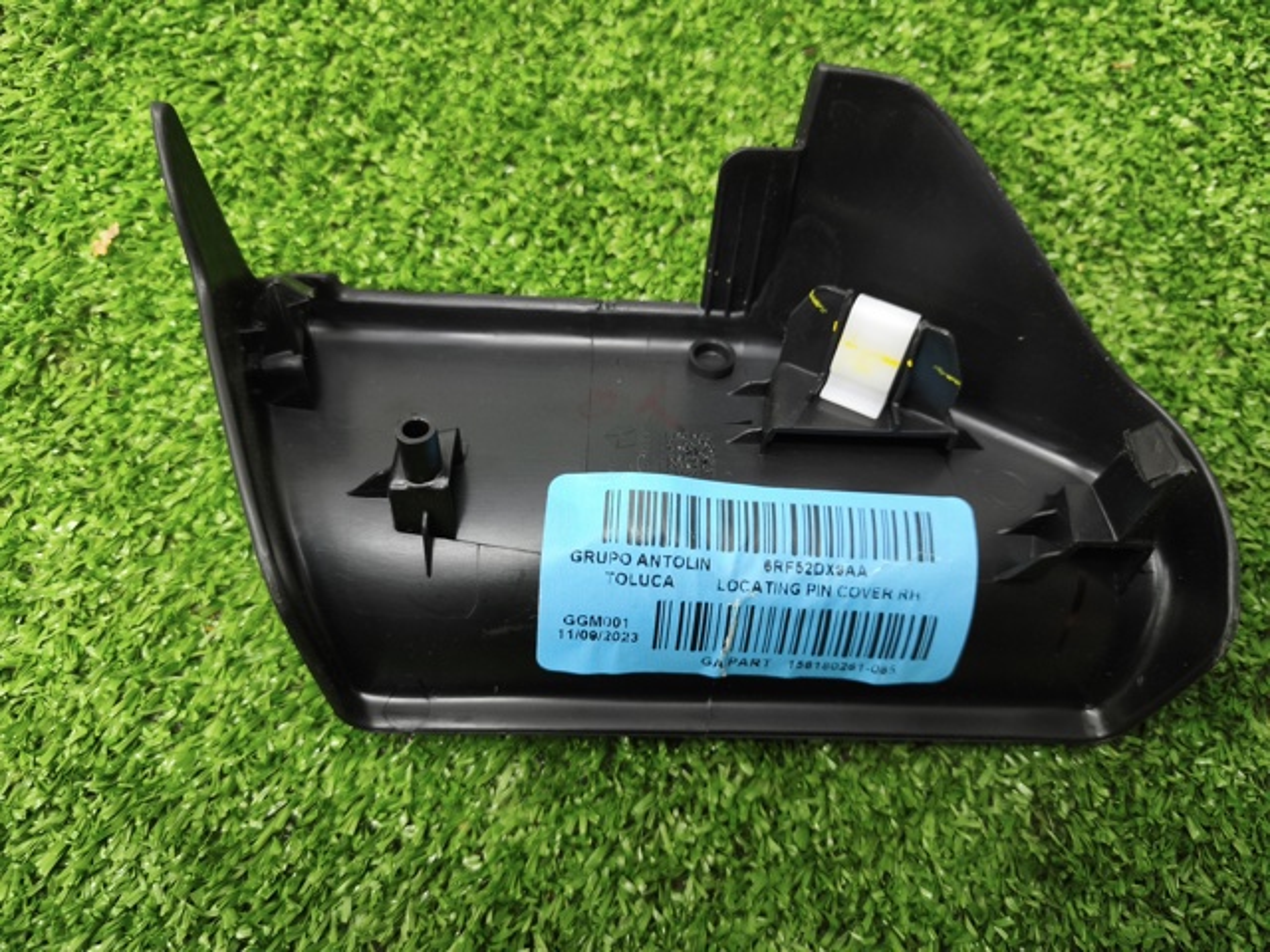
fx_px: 844
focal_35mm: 23
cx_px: 635
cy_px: 476
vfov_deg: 58.9
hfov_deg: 73.9
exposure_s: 1/33.3
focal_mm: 5.35
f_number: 1.7
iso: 640
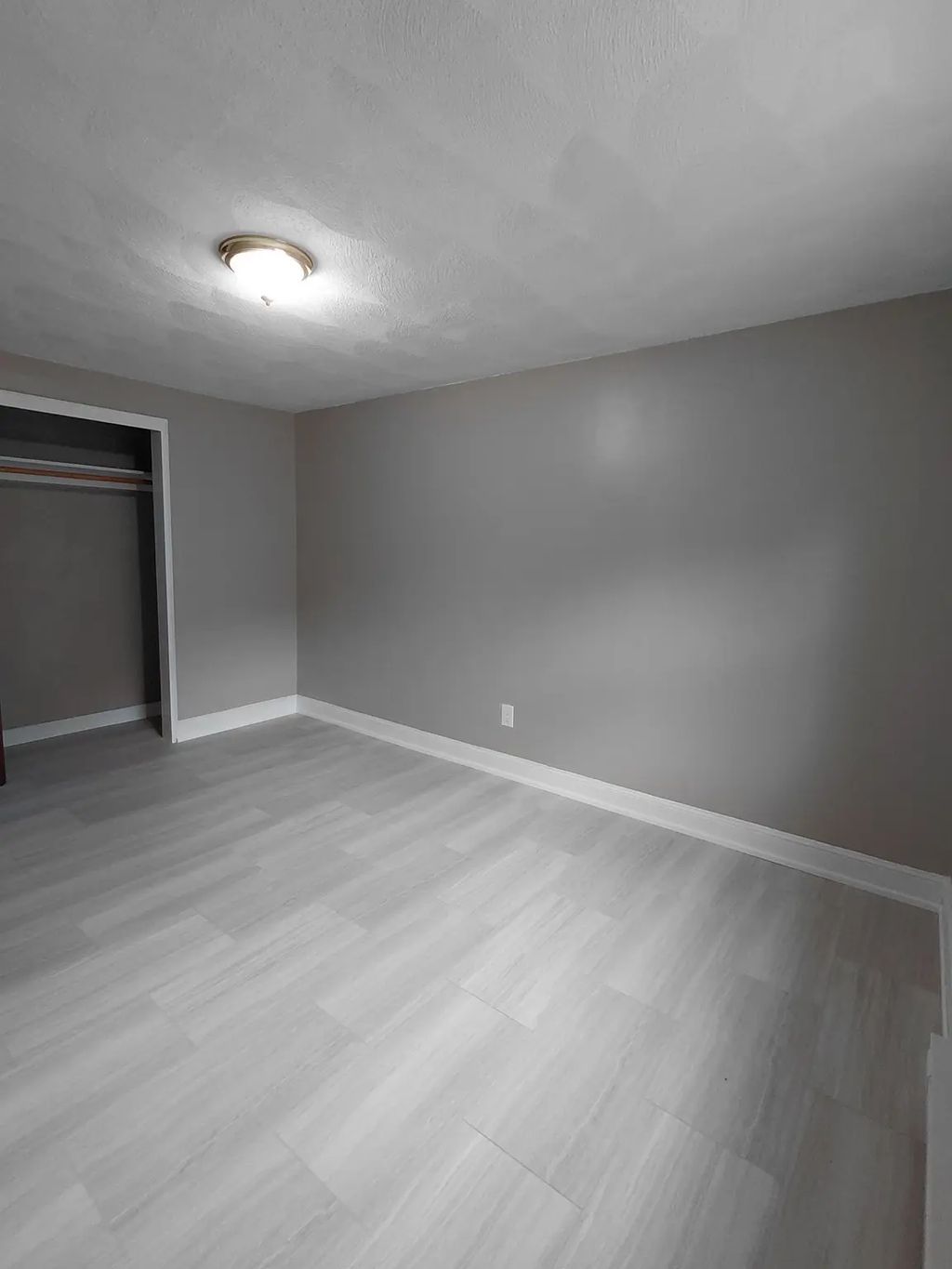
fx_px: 587
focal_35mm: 16
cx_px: 476
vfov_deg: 94.5
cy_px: 634
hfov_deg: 78.1
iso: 80
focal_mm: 1.64
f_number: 2.2
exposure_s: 1/60
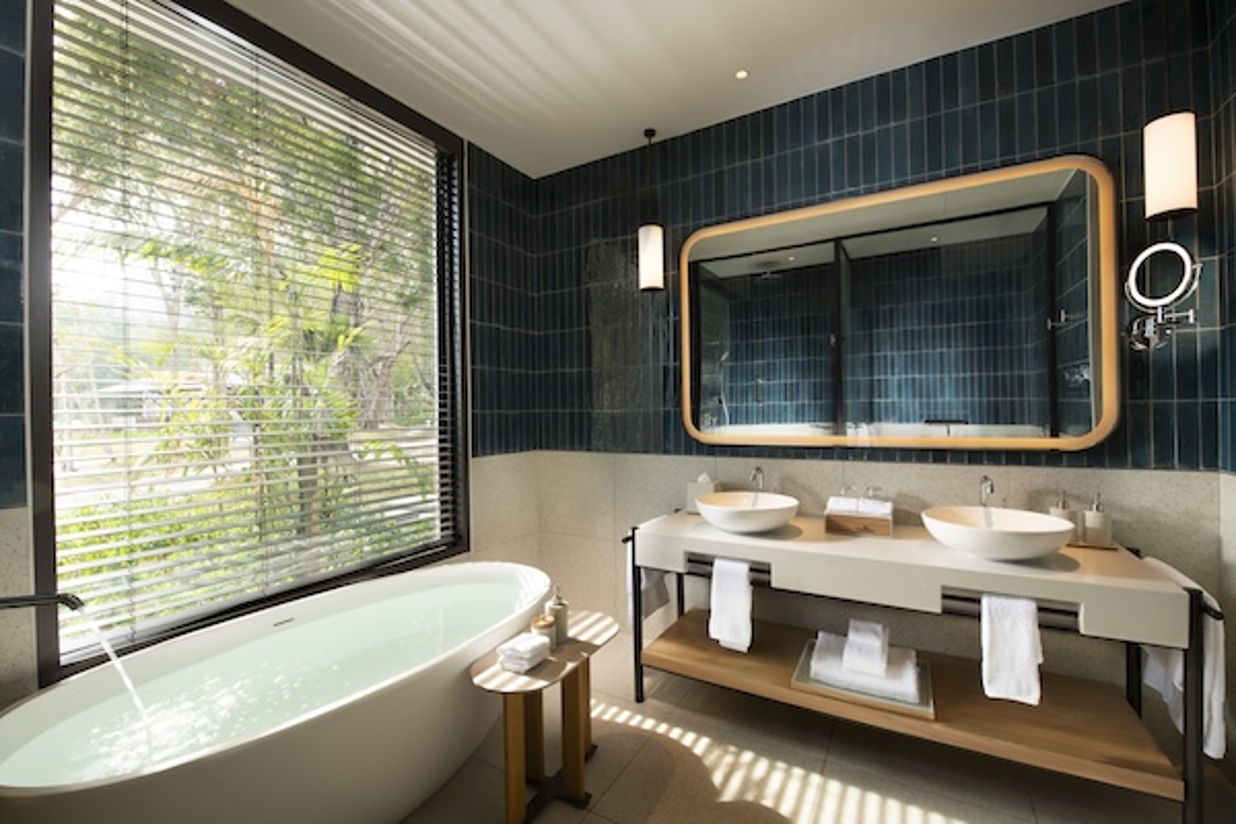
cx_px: 618
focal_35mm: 15
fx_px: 515
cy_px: 412
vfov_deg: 77.3
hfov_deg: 100.4
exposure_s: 1/8
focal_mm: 15
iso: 160
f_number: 11
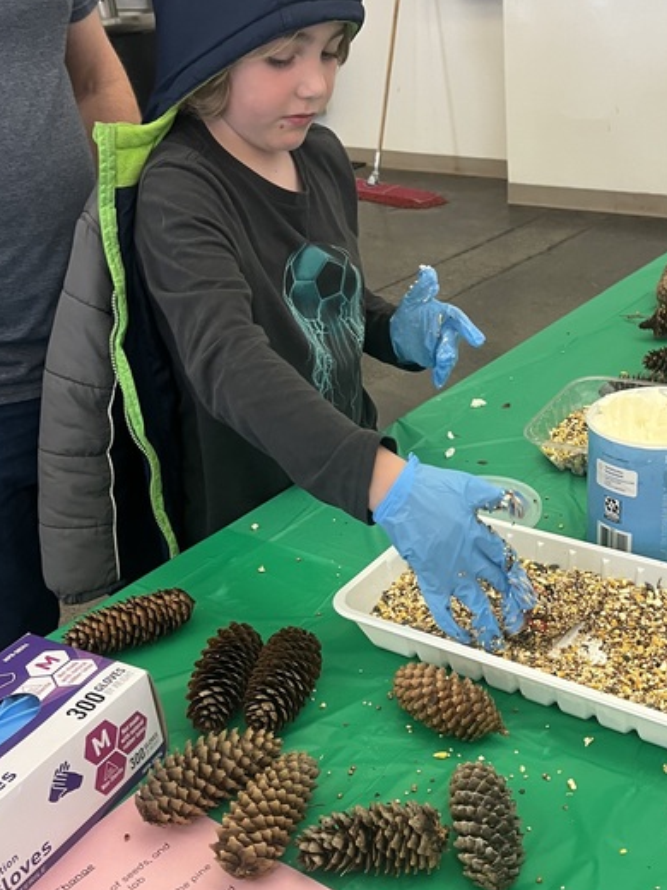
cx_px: 407
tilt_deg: -30.0
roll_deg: +5.0
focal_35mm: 40
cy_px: 500
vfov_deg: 46.7
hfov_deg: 35.8
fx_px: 1028
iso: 160
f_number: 1.6
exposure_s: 1/60
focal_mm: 5.1
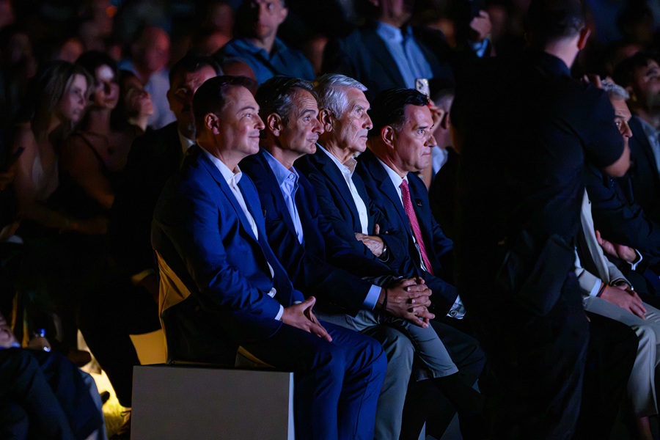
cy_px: 220
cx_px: 330
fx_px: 10999
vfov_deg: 2.3
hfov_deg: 3.4
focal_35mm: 600
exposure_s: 1/80
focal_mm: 600
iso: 12800
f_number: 6.3
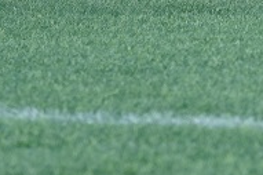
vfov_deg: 2.5
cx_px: 275
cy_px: -277
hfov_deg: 3.8
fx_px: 3978
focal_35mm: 545
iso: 640
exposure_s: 1/1250
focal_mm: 104
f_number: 4.5
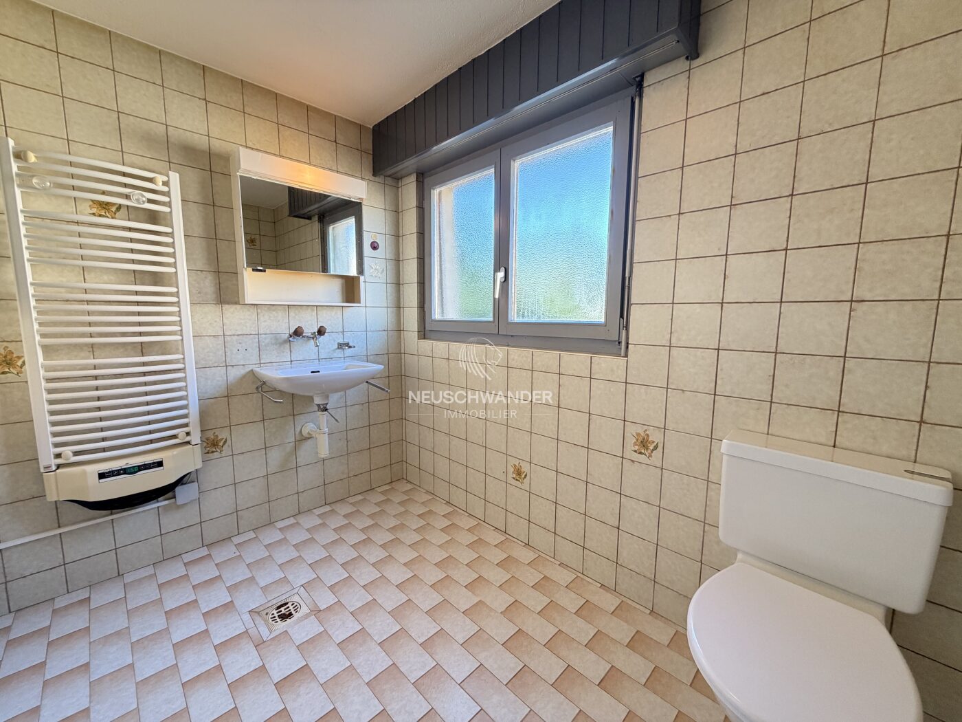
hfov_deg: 102.1
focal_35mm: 14
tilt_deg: -6.6
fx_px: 389
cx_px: 481
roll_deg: -0.1
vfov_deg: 85.7
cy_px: 361
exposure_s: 1/50
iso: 320
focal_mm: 2.22
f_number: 2.2
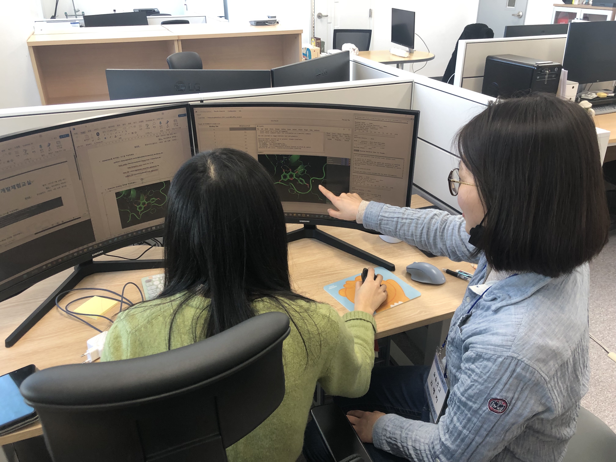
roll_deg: +0.7
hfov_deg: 63.4
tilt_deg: -25.5
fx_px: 498
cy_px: 231
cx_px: 308
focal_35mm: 28
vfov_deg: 49.7
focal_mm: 4
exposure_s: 1/30
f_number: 1.8
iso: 32
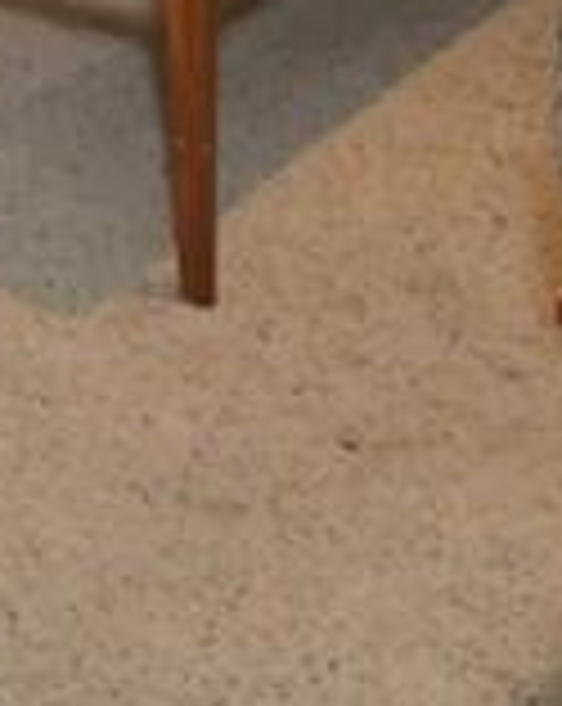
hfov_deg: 9.5
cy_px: -1057
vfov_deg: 11.5
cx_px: -1003
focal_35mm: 134
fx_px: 2794
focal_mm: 14
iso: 1250
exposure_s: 1/250
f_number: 8
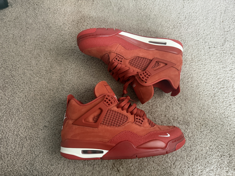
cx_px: 118
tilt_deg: -71.2
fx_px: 163
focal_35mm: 24
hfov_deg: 71.6
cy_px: 88
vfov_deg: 56.8
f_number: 1.78
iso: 800
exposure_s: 1/56
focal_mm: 6.76
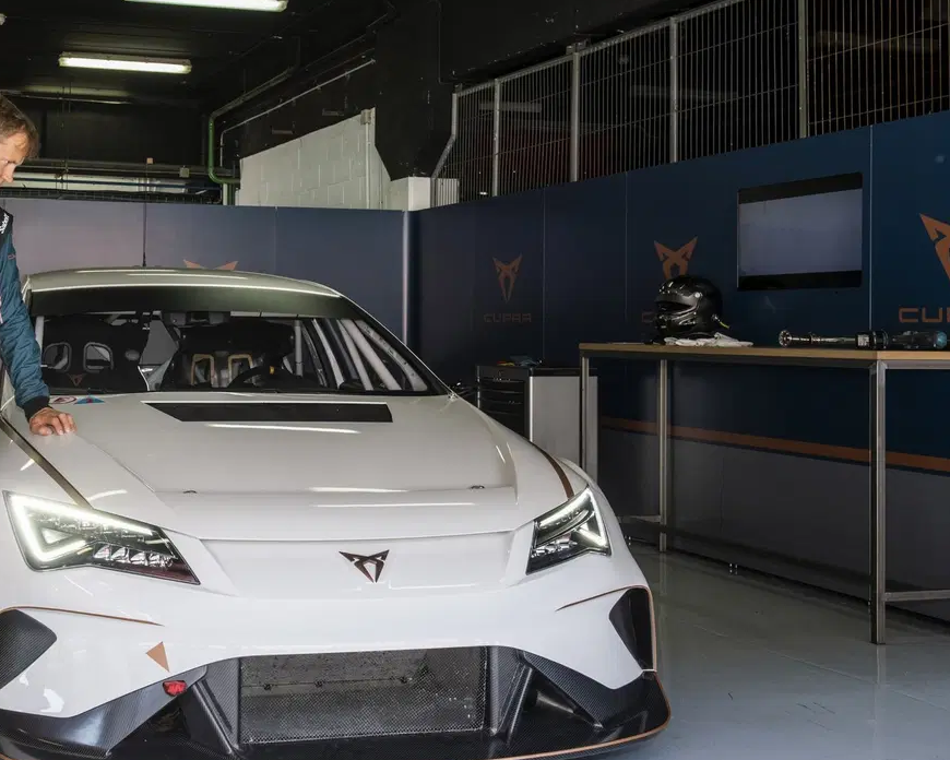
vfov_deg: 34.1
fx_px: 1237
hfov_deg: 41.6
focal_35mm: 44
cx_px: 331
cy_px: 427
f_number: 8
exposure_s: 1/125
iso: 1250
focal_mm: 34
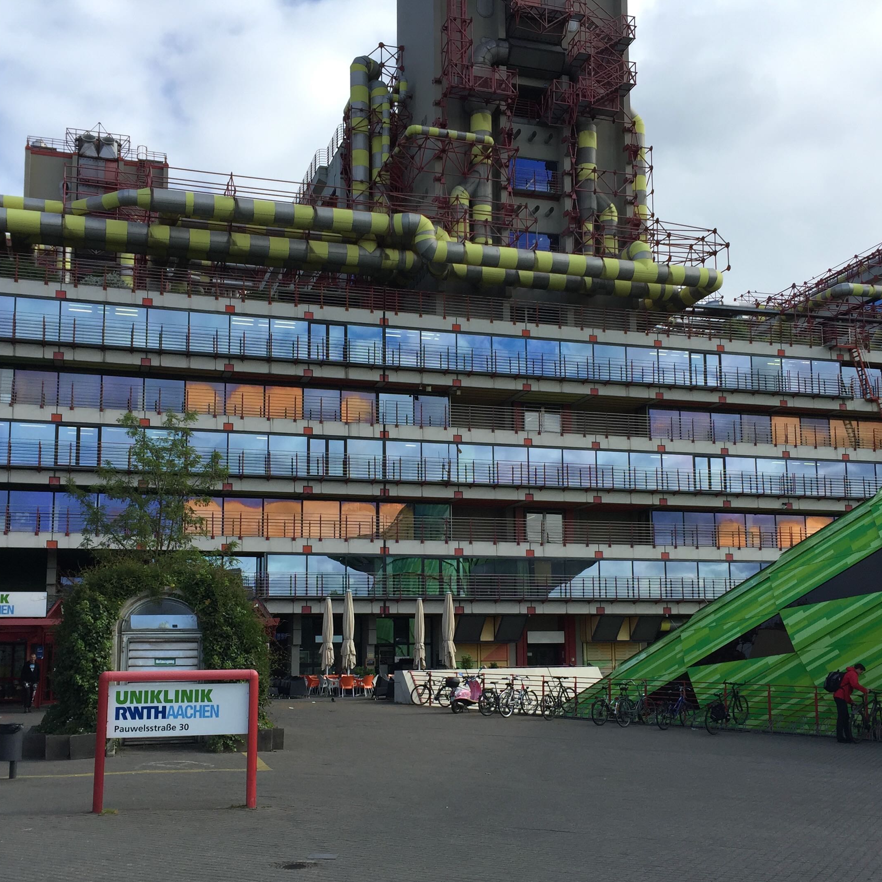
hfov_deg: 42.8
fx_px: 1124
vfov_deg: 42.7
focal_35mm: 39
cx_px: 429
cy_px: 502
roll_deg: +0.1
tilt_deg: +7.5
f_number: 2.2
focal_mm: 4.15
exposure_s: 1/1163
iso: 32
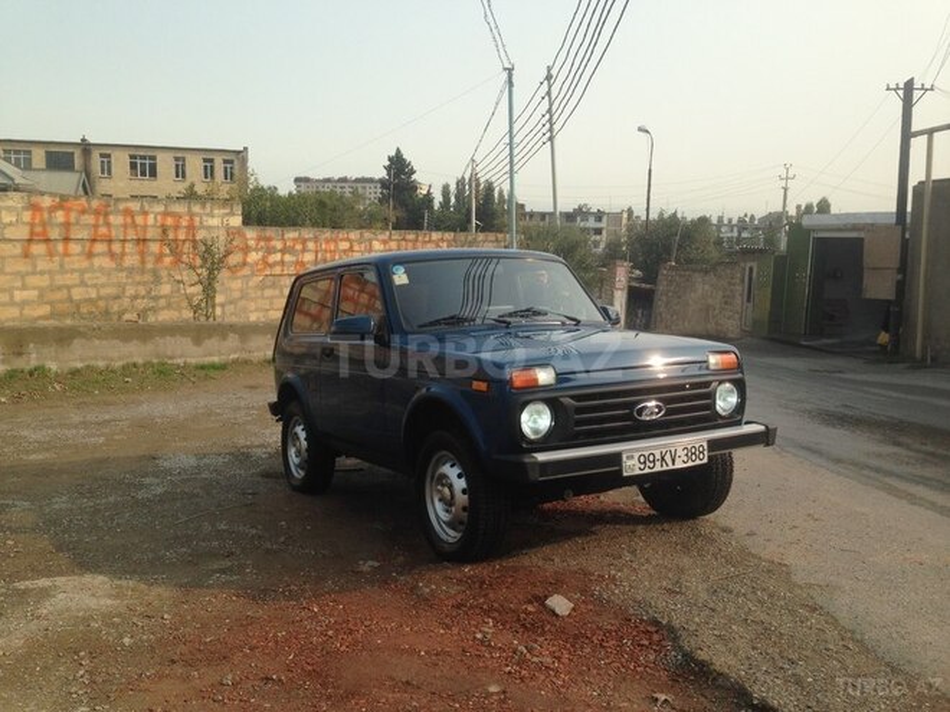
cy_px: 356
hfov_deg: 55.4
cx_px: 475
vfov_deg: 42.9
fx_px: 906
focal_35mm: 33
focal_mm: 4.12
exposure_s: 1/1130
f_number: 2.4
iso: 50
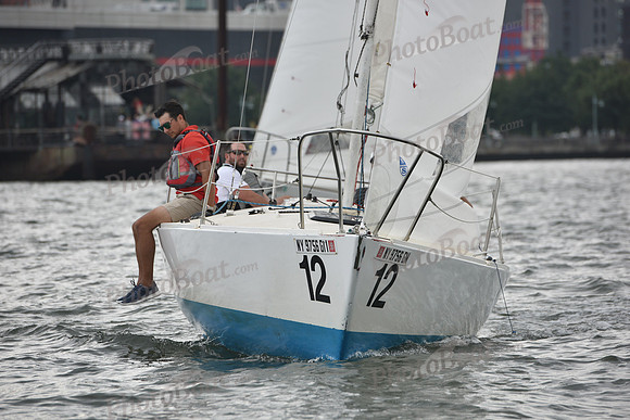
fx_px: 3413
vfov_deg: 7.0
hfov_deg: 10.5
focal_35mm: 195
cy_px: 210
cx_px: 315
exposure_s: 1/1250
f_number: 5
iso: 320
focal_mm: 195
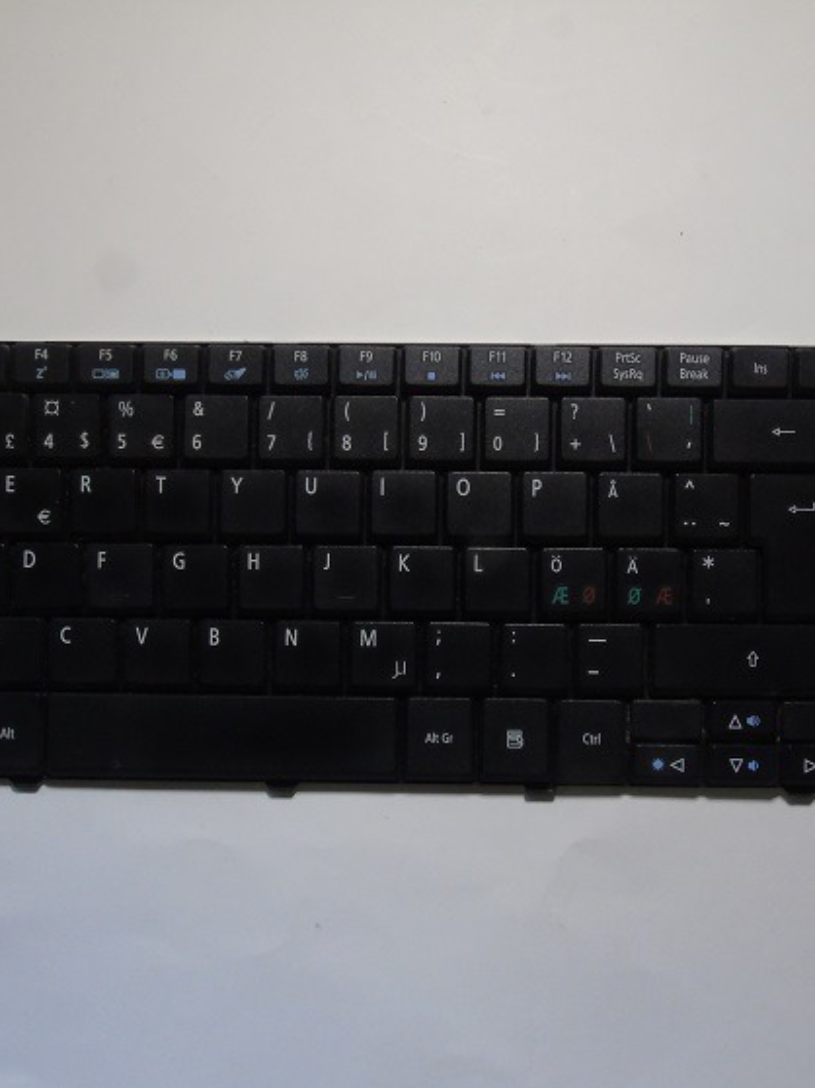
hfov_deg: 36.8
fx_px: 1225
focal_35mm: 39
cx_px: 423
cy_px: 542
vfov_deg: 47.9
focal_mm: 5.2
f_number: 6.4
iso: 200
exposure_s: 1/13
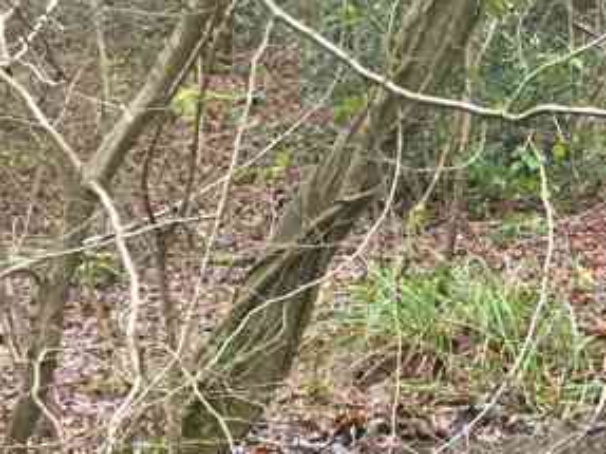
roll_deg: +3.0
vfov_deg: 14.0
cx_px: 756
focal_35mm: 102
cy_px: 560
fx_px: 1785
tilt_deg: -16.2
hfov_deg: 18.2
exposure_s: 1/17
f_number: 2.2
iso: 80
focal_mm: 4.15
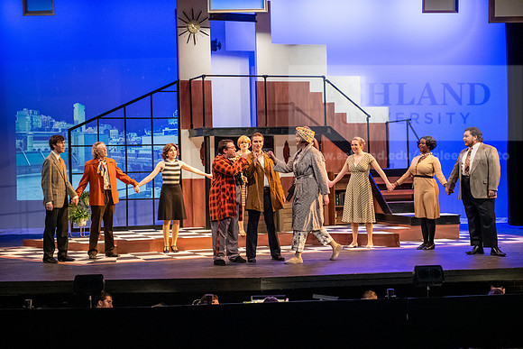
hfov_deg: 28.8
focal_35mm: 70
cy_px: 174
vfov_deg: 19.5
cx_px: 262
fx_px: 1017
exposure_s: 1/200
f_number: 3.2
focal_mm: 70
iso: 4000
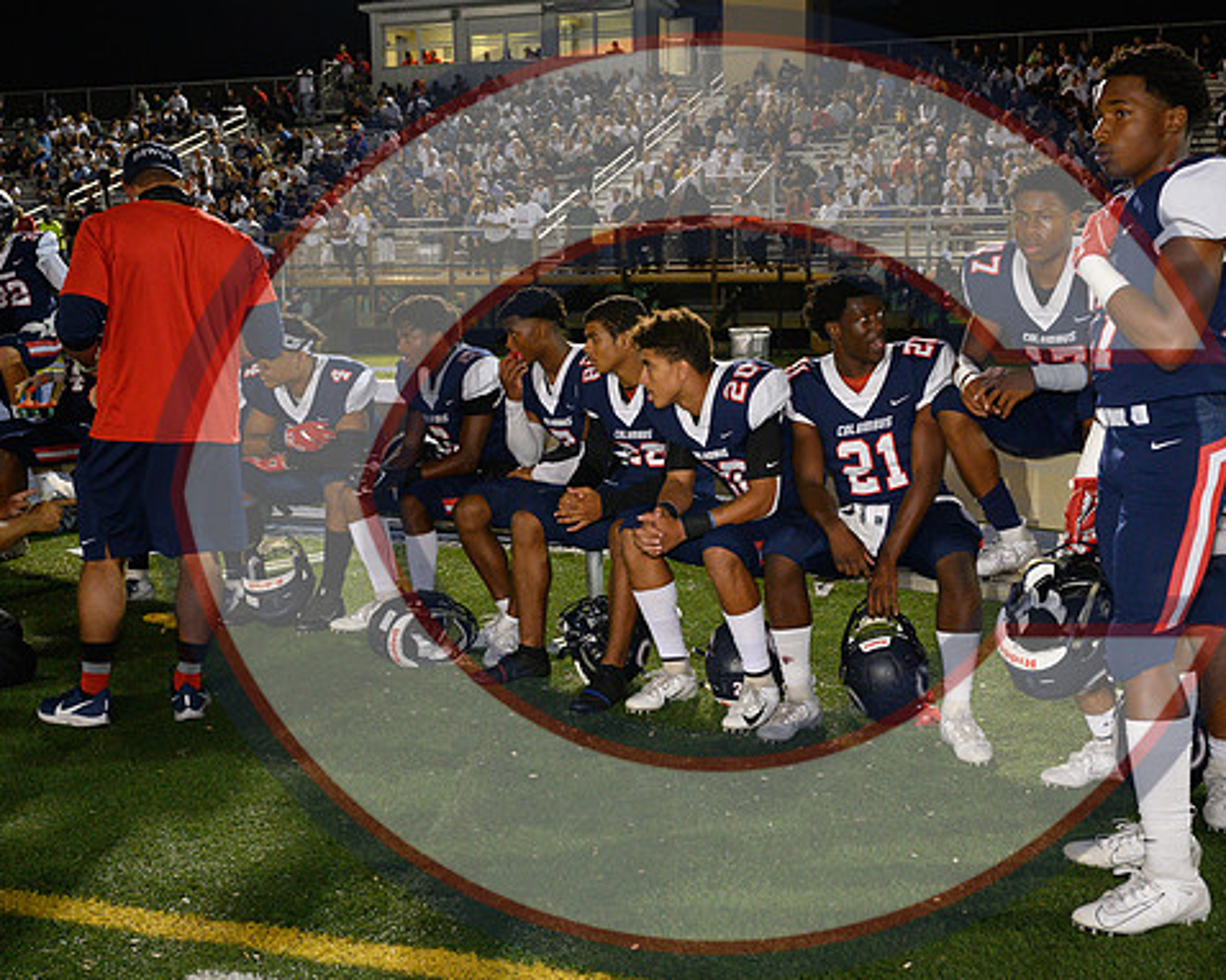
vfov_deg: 36.5
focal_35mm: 41
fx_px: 1487
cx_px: 705
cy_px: 493
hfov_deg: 44.7
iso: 4500
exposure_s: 1/320
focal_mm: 36
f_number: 5.6
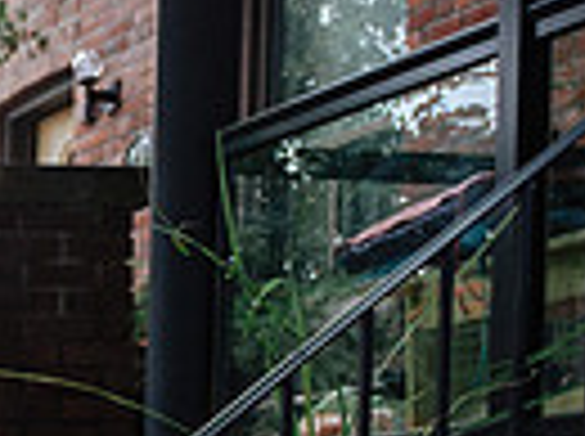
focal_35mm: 129
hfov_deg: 13.0
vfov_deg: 11.0
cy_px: 676
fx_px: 2176
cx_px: -648
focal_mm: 20
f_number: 3.6
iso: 800
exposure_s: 1/250
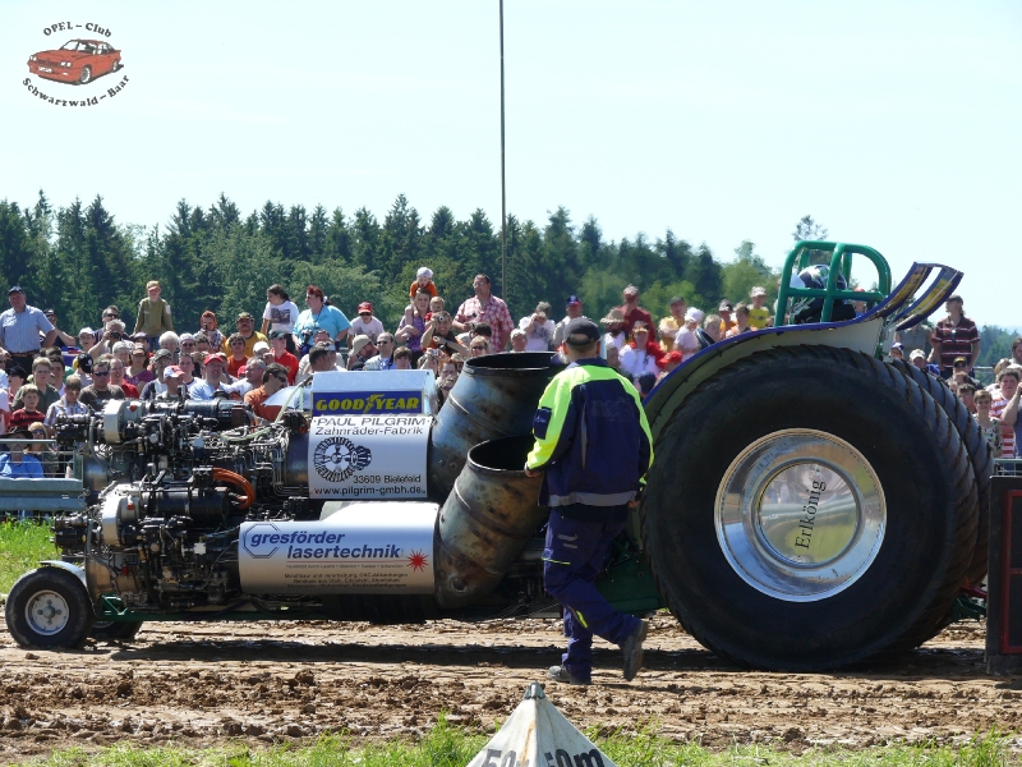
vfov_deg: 8.9
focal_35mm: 166
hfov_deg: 11.9
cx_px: 511
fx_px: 4901
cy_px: 384
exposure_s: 1/250
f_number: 5.6
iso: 100
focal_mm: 35.1
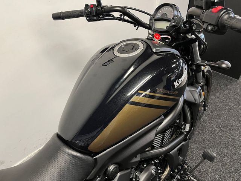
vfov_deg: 53.1
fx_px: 181
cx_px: 120
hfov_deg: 67.3
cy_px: 90
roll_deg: +0.5
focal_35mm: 26
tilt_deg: -35.3
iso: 160
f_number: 1.6
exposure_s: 1/50
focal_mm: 5.1
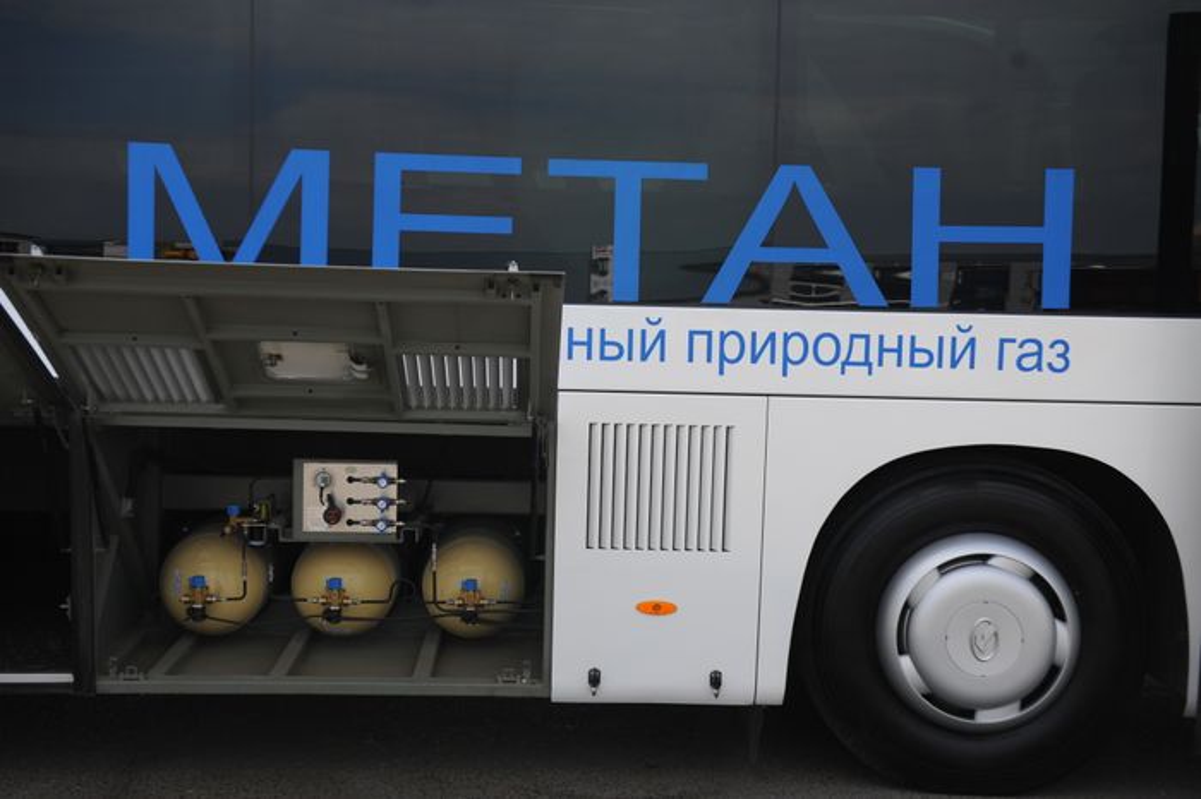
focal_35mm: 48
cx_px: 600
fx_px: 1601
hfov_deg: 41.1
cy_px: 400
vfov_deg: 28.0
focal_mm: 48
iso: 500
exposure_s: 1/640
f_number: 5
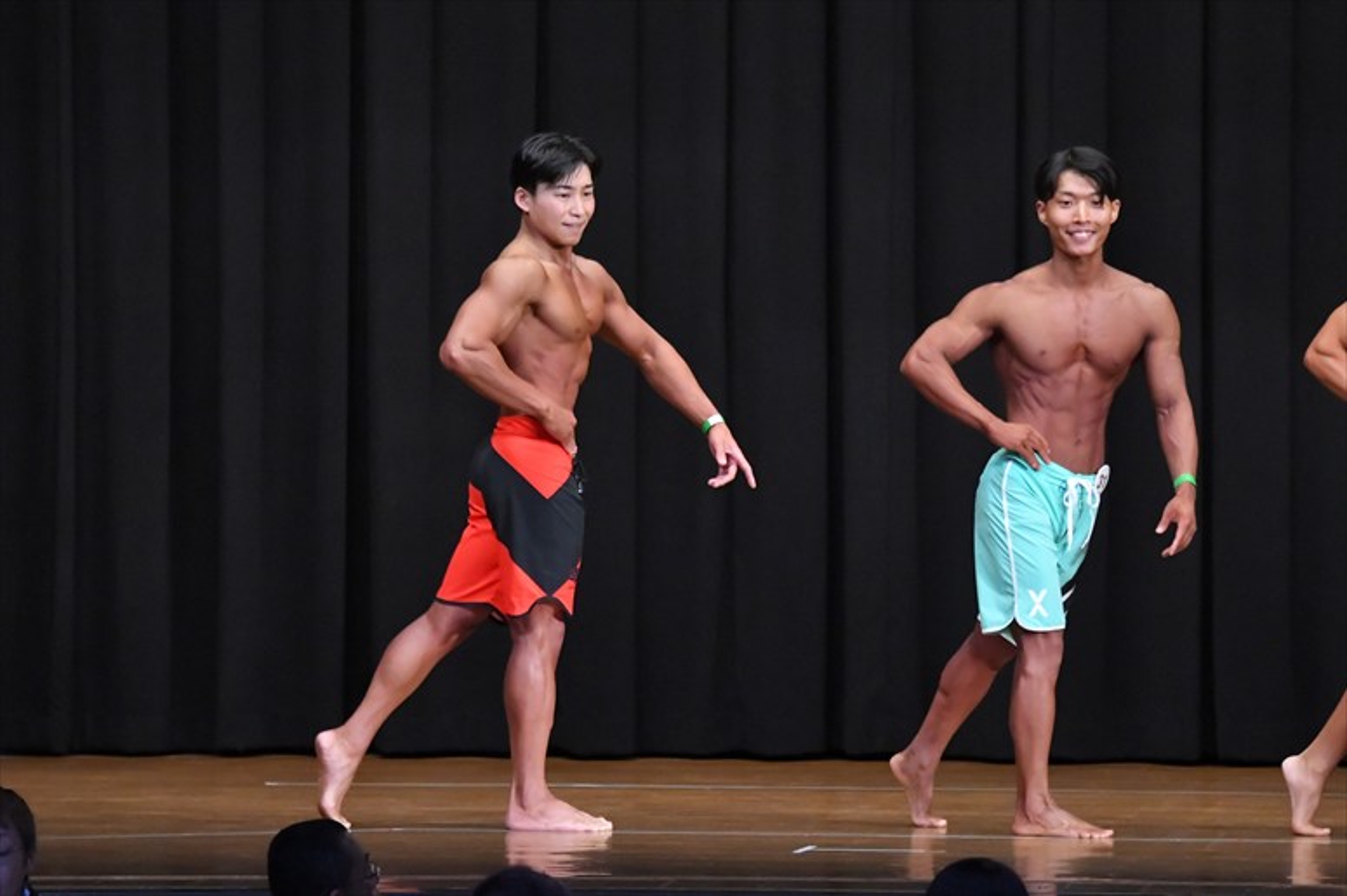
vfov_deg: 6.3
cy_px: 448
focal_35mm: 217
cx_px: 674
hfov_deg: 9.5
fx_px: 8116
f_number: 5.6
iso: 8000
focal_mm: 145
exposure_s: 1/400
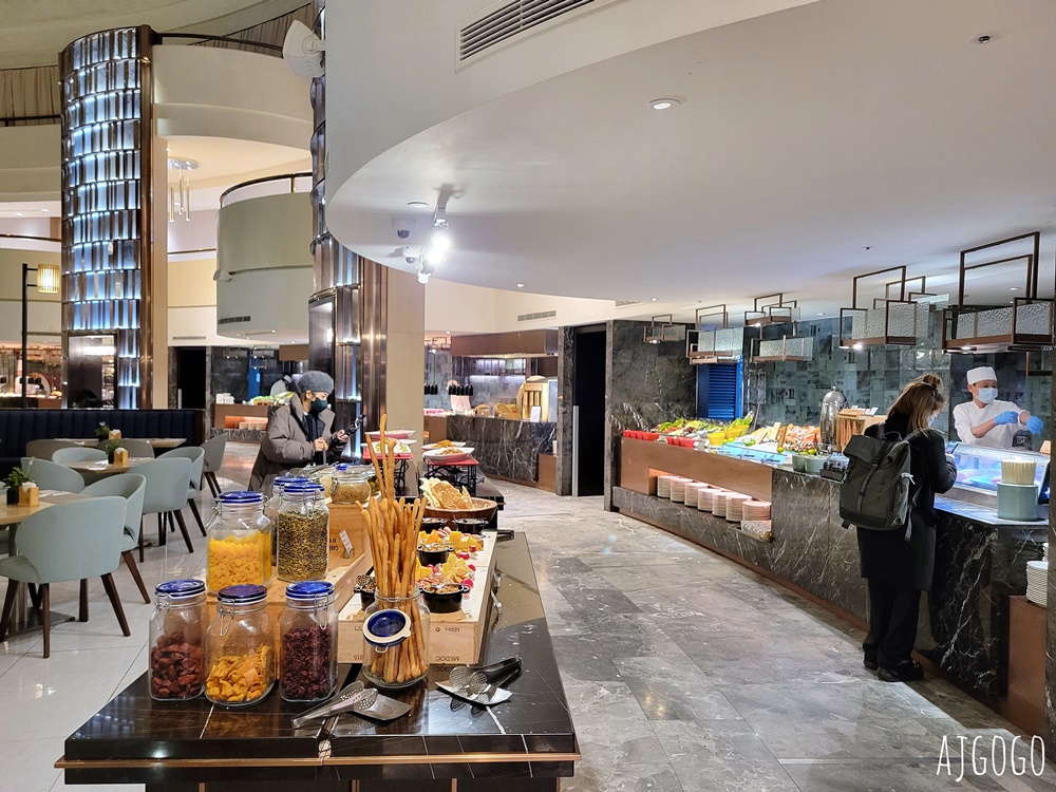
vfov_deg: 53.1
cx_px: 528
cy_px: 396
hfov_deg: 67.3
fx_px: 793
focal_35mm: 26
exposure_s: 1/40
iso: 500
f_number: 1.8
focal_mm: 5.4
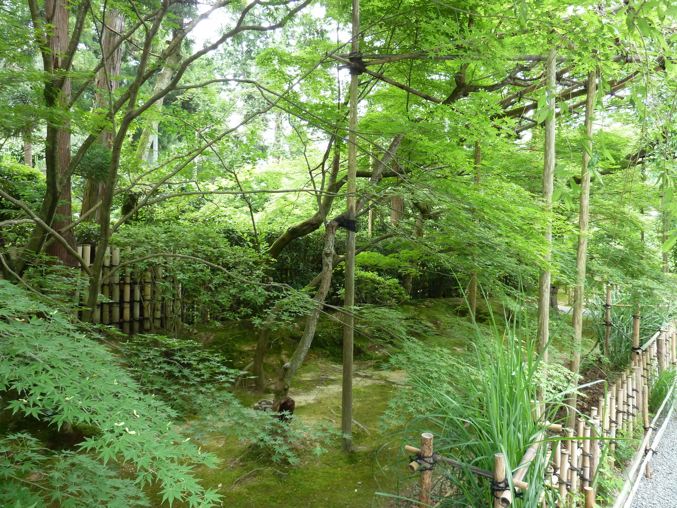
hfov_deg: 69.4
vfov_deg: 54.9
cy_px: 254
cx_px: 338
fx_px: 489
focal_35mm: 25
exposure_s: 1/30
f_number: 3.3
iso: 200
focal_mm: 4.1
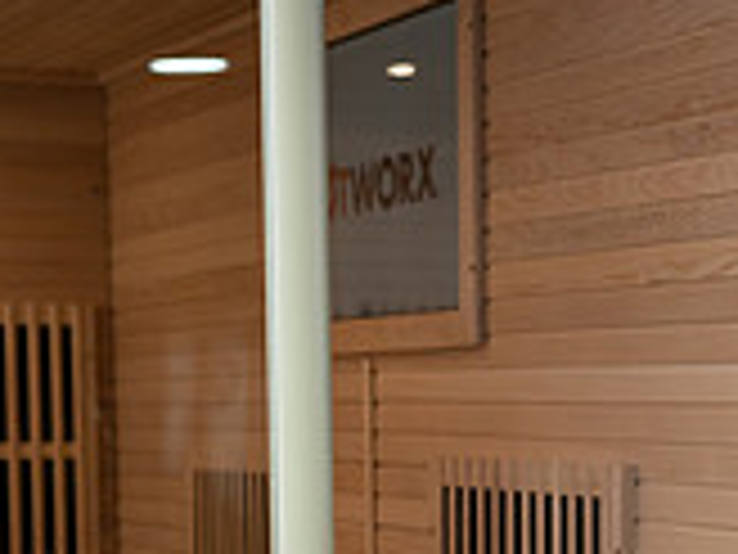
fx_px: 2537
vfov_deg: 12.1
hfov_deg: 16.5
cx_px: 468
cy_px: 709
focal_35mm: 119
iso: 200
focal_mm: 35
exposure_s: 1/125
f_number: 2.8
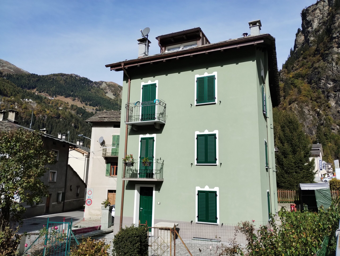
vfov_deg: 49.9
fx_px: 275
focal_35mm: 28
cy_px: 128
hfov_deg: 63.4
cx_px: 170
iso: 100
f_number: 1.8
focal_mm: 4.27
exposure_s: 1/849
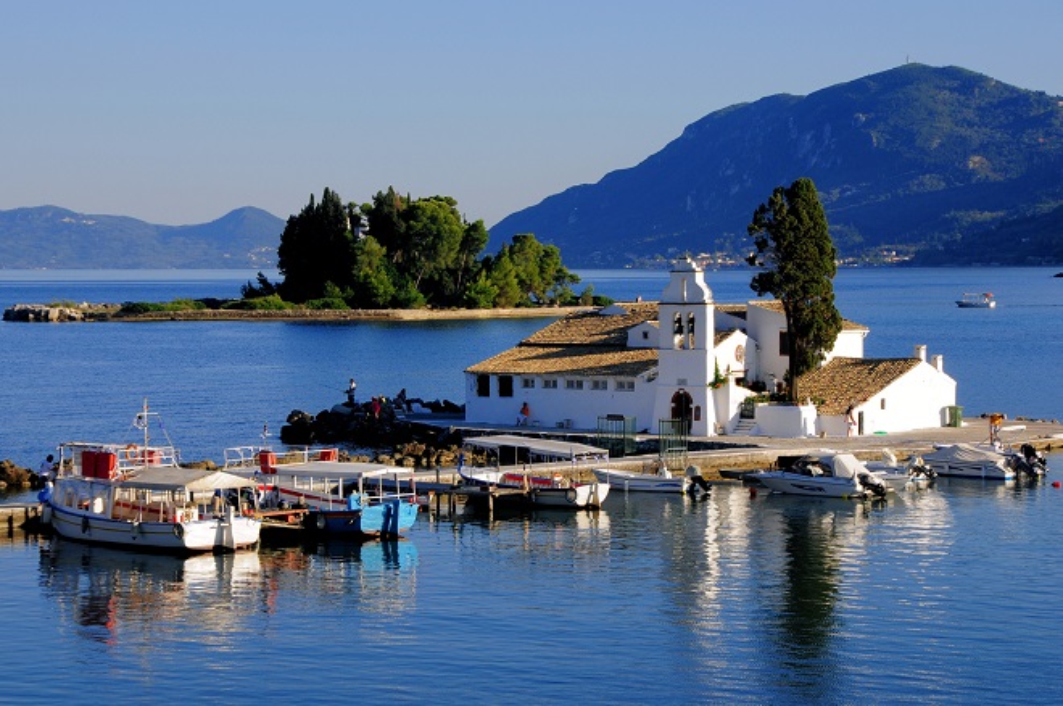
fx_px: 2742
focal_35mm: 93
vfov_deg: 14.7
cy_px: 353
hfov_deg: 21.9
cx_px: 532
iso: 200
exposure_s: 1/250
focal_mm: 62
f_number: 13
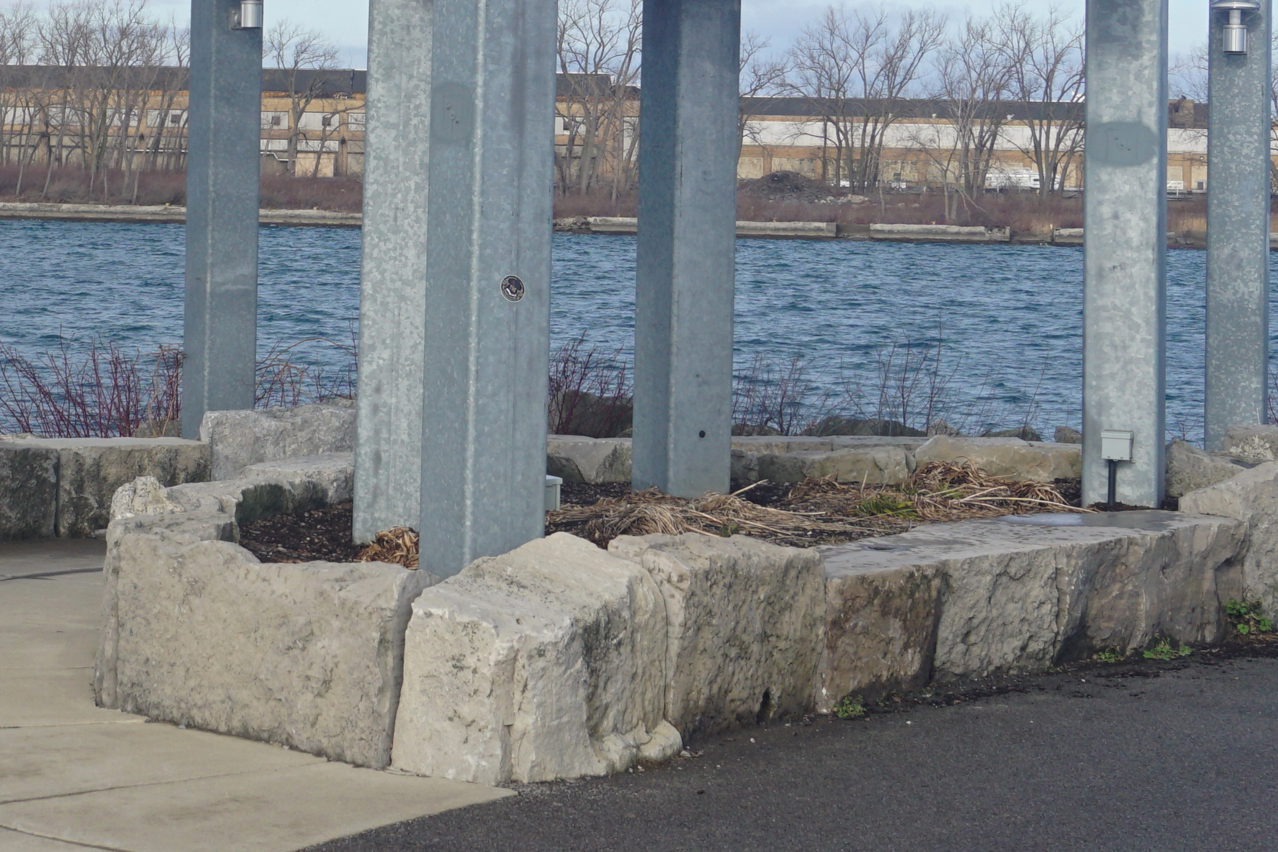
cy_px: 110
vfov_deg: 13.7
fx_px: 3530
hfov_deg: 20.1
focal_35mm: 99
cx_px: 123
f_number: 11
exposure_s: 1/125
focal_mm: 23
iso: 100
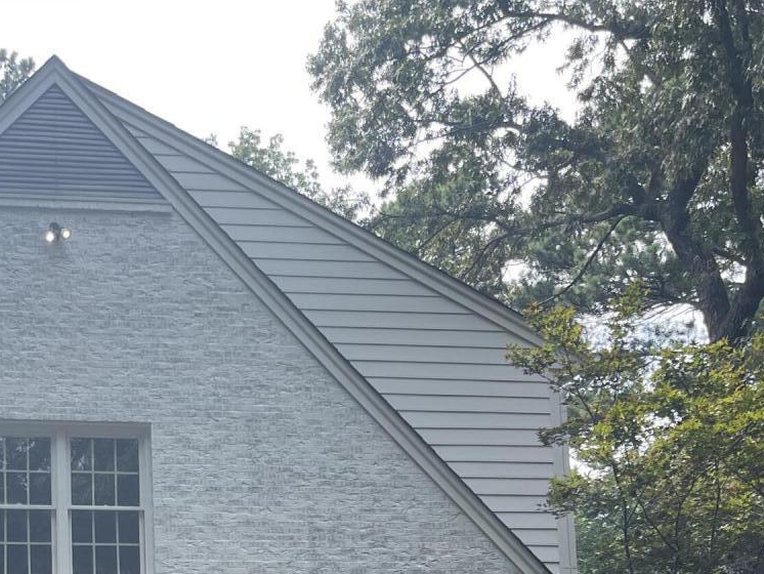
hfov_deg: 28.0
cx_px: 88
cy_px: 653
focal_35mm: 67
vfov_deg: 20.7
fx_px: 1479
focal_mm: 5.1
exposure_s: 1/726
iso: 32
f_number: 1.6
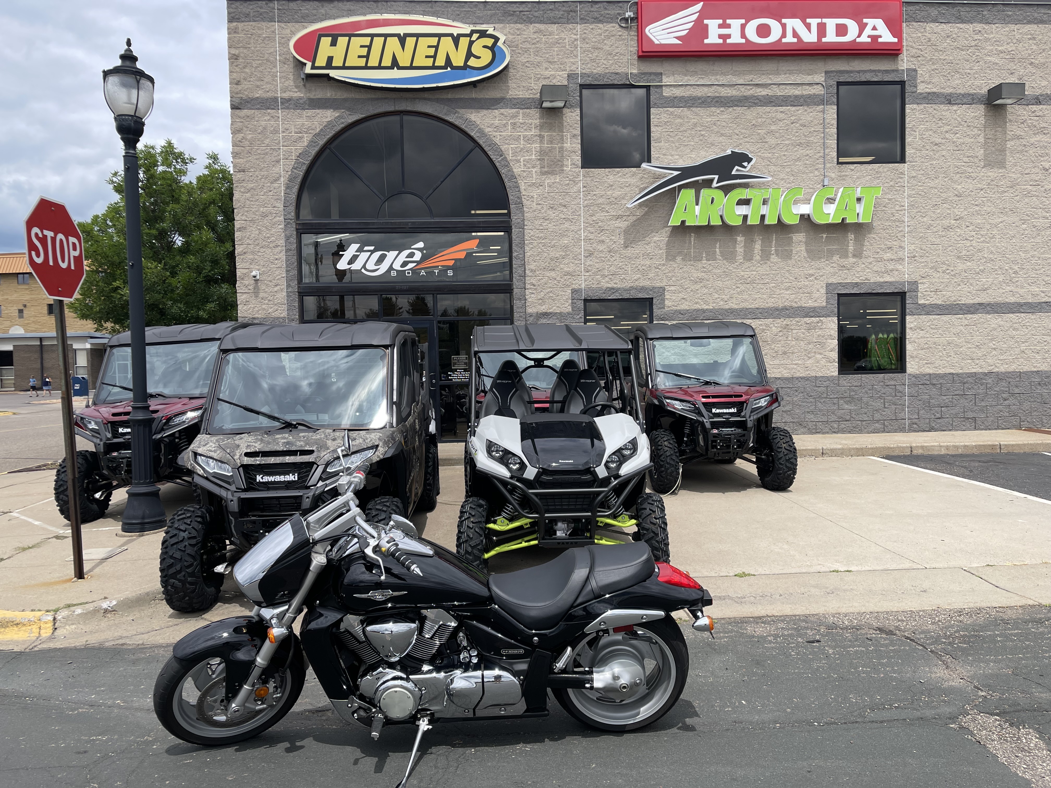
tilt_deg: -2.9
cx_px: 526
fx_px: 759
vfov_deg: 54.9
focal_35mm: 25
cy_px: 394
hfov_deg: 69.4
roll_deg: +2.0
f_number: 1.6
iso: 32
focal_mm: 5.1
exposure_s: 1/2717
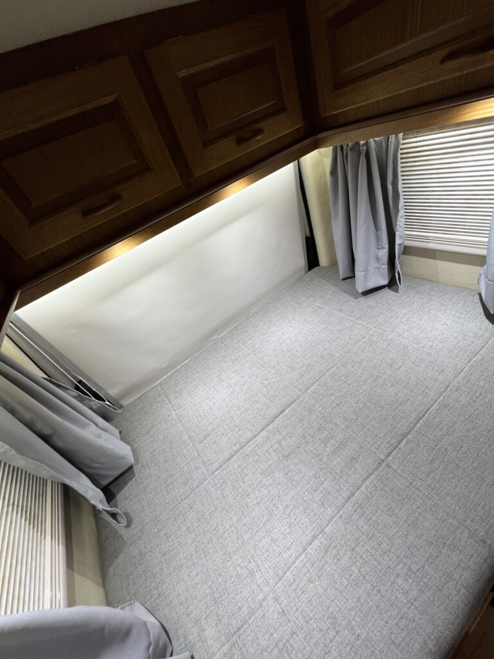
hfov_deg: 89.9
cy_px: 330
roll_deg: +24.6
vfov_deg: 106.2
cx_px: 247
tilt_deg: -35.9
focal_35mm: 13
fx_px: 247
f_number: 1.8
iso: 80
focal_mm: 1.57
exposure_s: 1/99
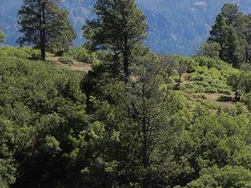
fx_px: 1609
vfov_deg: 6.7
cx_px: 357
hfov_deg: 8.7
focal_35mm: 222
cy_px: 140
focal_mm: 12.5
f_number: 4.5
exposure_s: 1/400
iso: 80
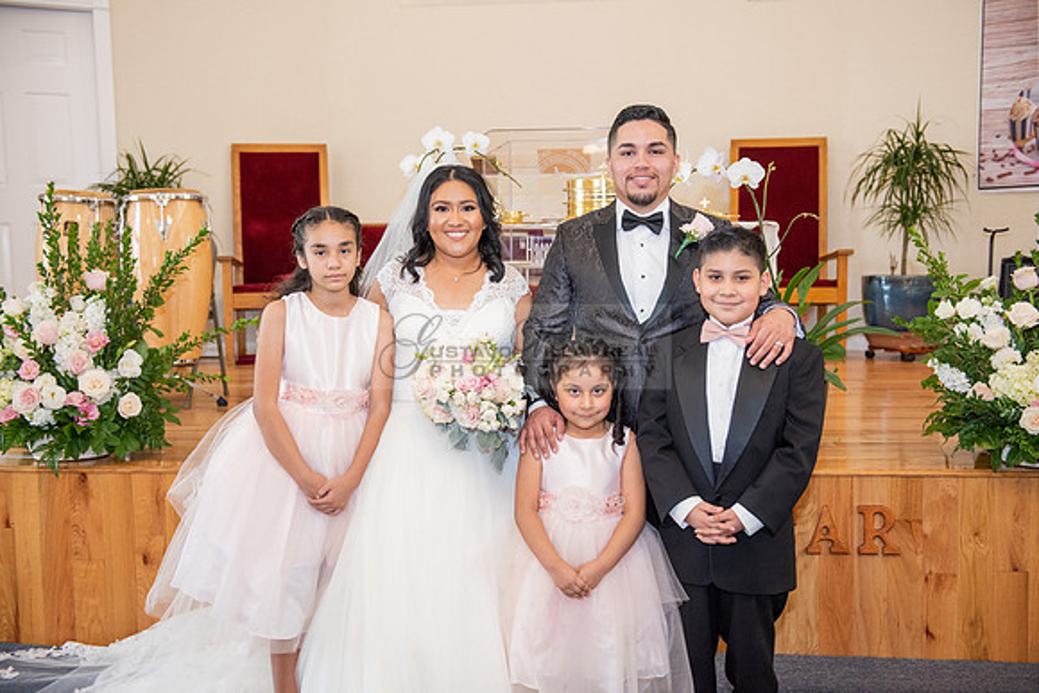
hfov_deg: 48.4
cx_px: 520
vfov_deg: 33.4
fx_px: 1155
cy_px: 346
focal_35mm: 40
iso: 1000
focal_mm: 40
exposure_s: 1/160
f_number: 3.5
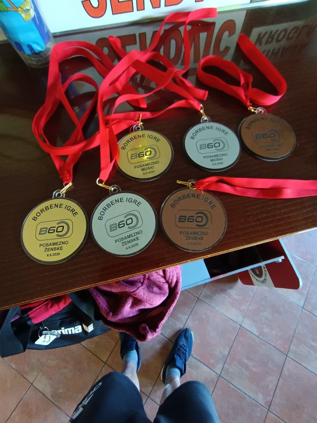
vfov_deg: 94.5
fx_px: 195
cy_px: 212
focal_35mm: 16
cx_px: 158
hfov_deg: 78.1
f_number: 2.2
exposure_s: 1/16.7
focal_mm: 1.65
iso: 798
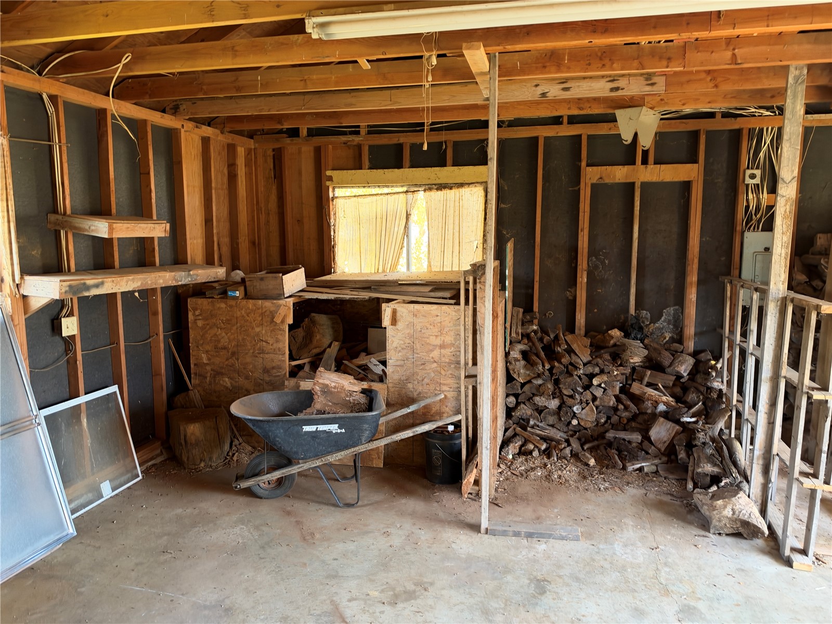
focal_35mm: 24
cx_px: 416
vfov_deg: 56.8
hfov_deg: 71.6
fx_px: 577
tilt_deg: -7.0
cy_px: 312
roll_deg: +0.0
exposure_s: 1/60
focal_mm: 6.93
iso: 250
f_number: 1.48
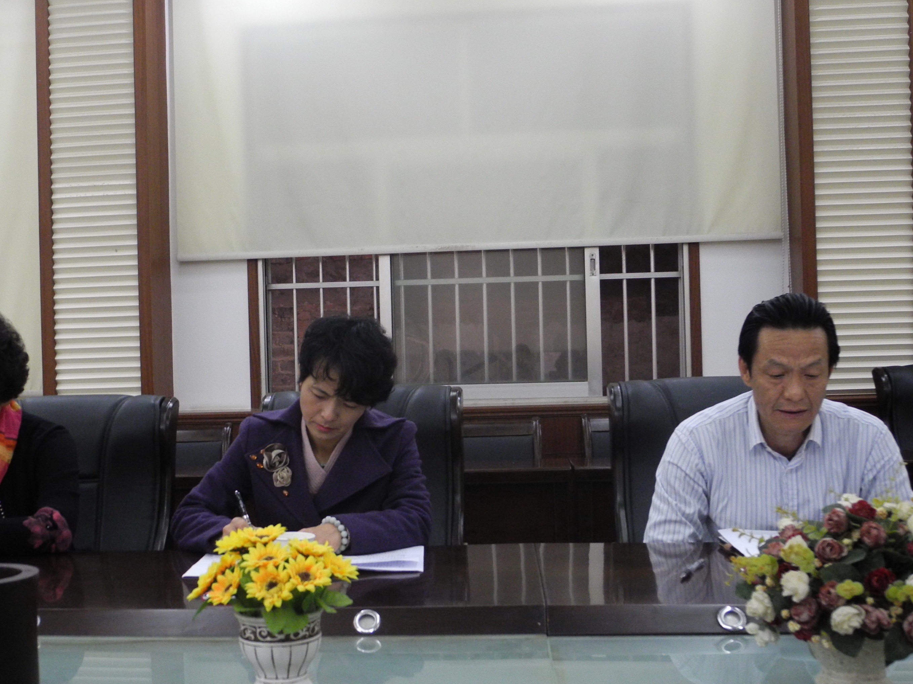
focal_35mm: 43
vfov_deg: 33.6
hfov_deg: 43.7
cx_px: 393
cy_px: 381
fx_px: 1134
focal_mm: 6.8
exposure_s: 1/22
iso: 400
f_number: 2.8
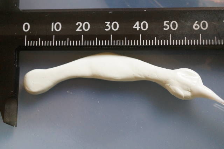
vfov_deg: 29.8
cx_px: 112
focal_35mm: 45
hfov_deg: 43.7
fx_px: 280
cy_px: 74
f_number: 3.5
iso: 3200
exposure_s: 1/60
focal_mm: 30
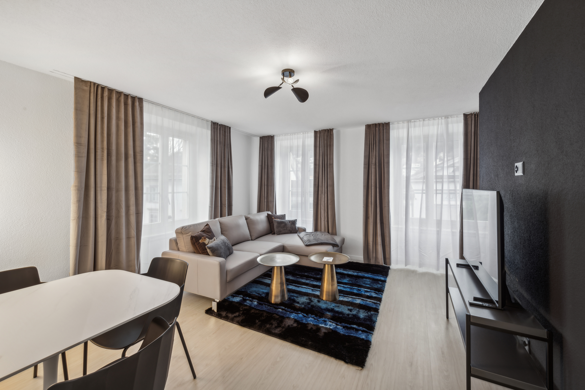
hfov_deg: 104.3
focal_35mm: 14
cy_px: 195
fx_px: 227
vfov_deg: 81.2
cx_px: 292
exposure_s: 1/2.5
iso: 100
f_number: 11
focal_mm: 14
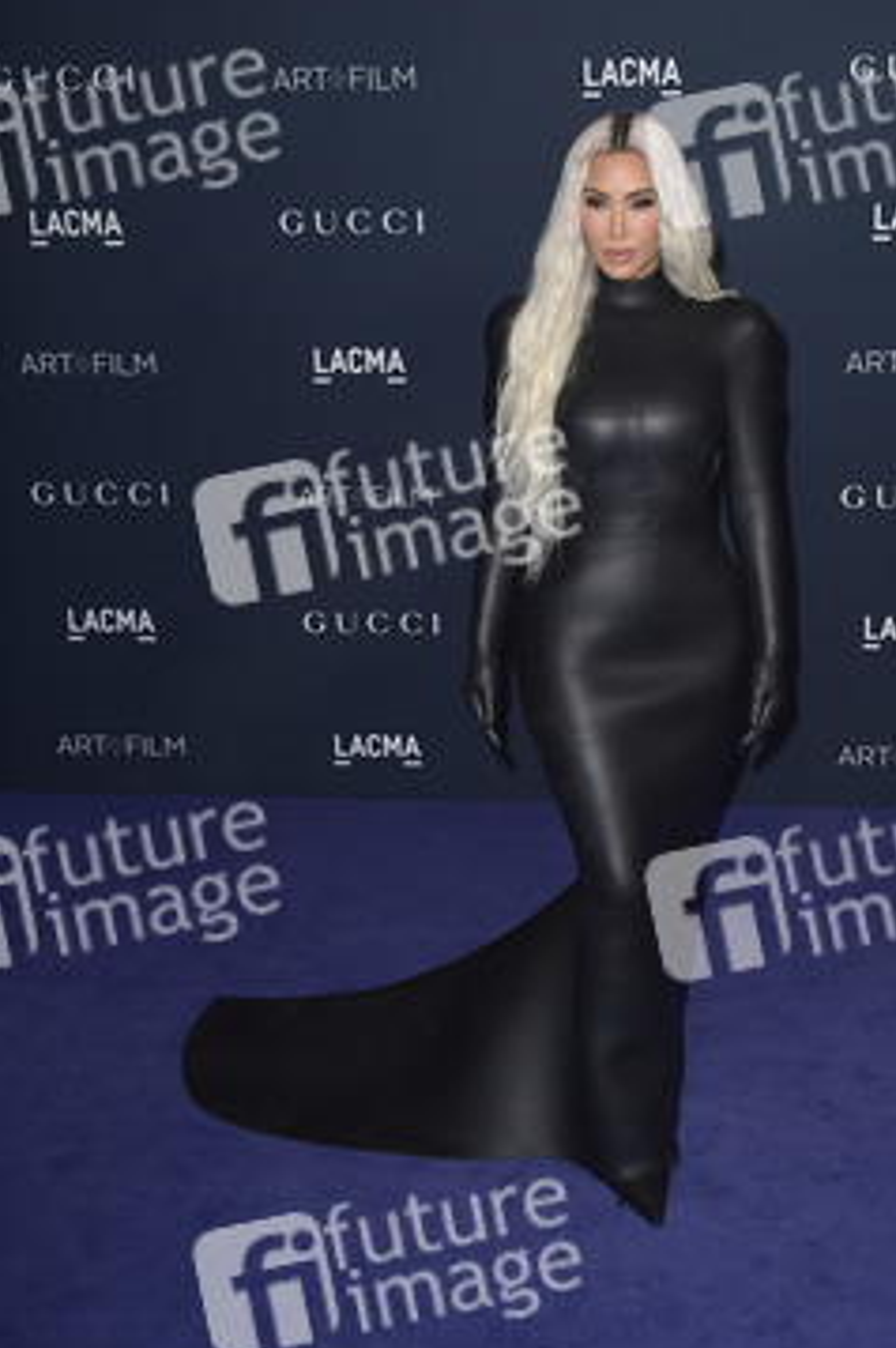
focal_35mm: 47
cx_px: 499
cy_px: 704
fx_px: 1758
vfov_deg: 41.9
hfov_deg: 28.6
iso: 500
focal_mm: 42
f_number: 6.3
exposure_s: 1/250
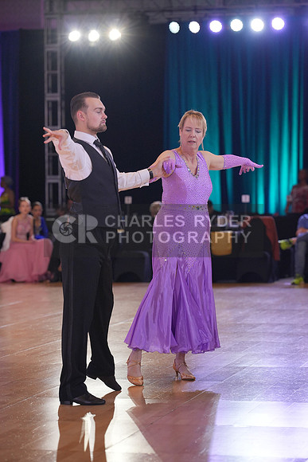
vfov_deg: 16.1
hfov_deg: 10.8
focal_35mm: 127
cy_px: 231
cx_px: 154
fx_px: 1629
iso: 1600
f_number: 3.5
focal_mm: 127
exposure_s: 1/500
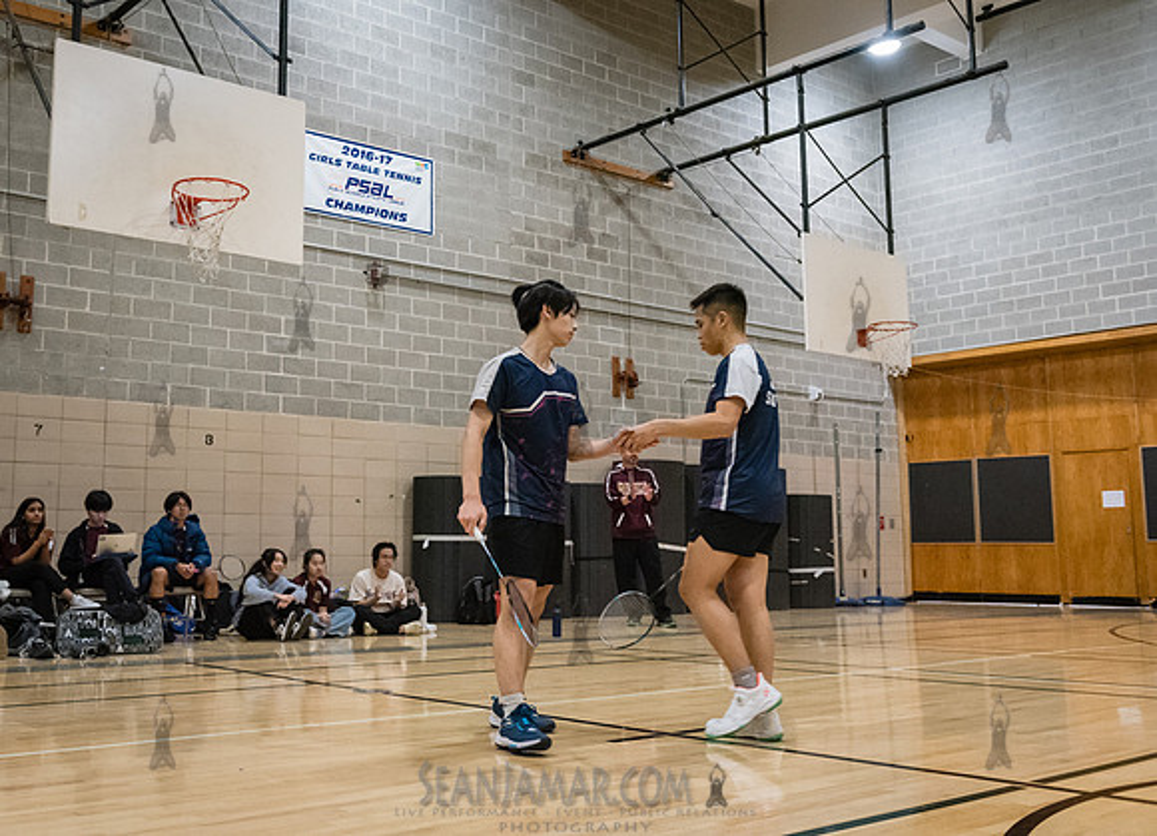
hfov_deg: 50.5
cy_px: 384
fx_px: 1221
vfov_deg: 37.8
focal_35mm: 37
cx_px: 480
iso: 8000
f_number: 3.5
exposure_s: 1/400
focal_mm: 32
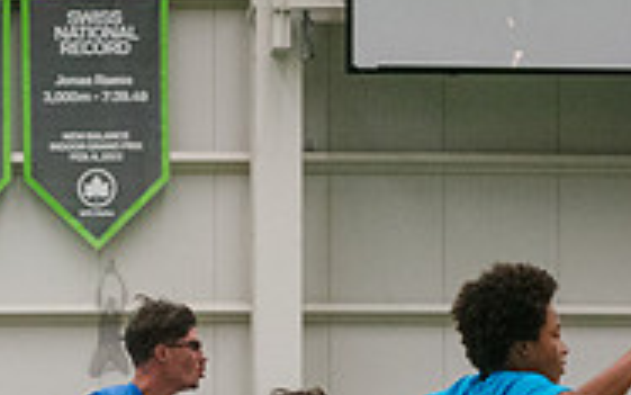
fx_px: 4507
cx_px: 108
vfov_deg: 5.0
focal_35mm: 262
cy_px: 643
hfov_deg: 8.0
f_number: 8
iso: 6400
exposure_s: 1/640
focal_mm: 80
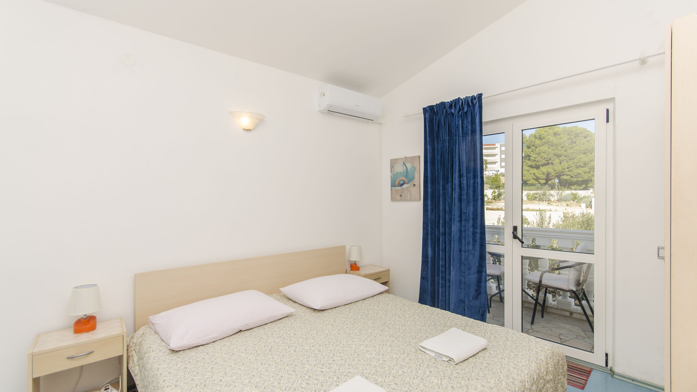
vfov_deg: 67.1
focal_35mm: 16
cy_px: 198
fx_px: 296
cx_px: 352
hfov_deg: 99.4
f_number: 7.1
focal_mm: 10
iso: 100
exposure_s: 1/160
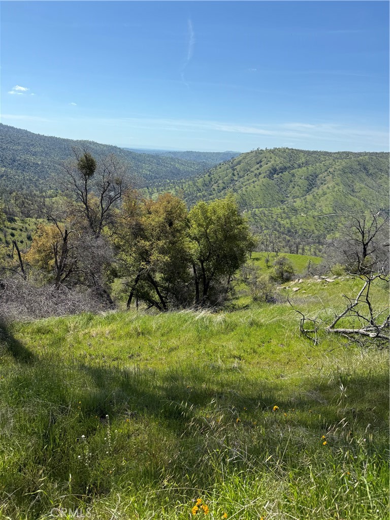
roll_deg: -3.9
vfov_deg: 71.6
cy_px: 260
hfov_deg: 56.8
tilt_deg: -17.6
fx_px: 361
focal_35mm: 24
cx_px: 195
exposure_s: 1/4405
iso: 80
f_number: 1.78
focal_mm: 6.76
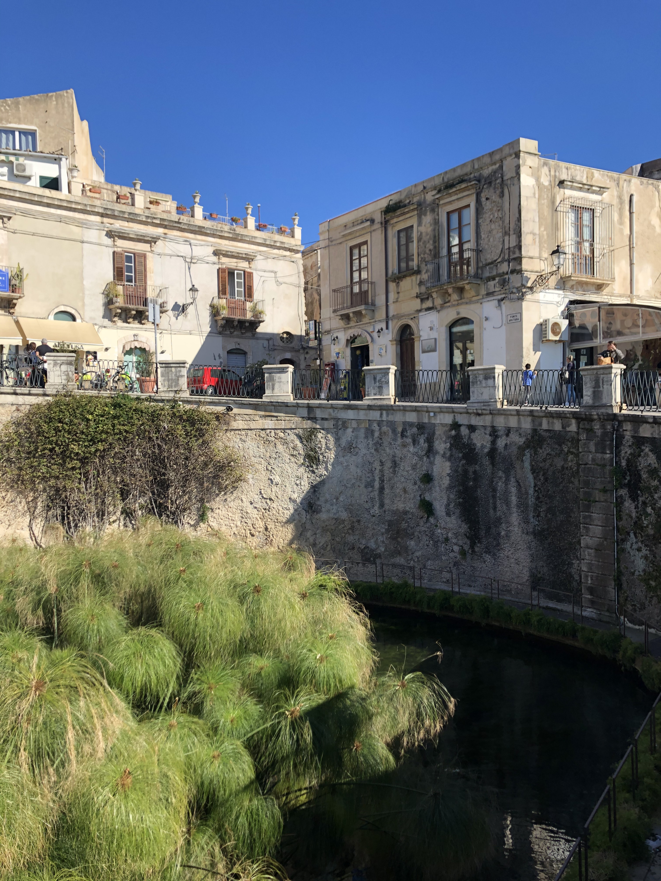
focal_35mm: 28
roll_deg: +0.6
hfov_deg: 49.7
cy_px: 440
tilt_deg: +0.4
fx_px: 713
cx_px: 330
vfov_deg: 63.4
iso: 20
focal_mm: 4
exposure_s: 1/1279
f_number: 1.8
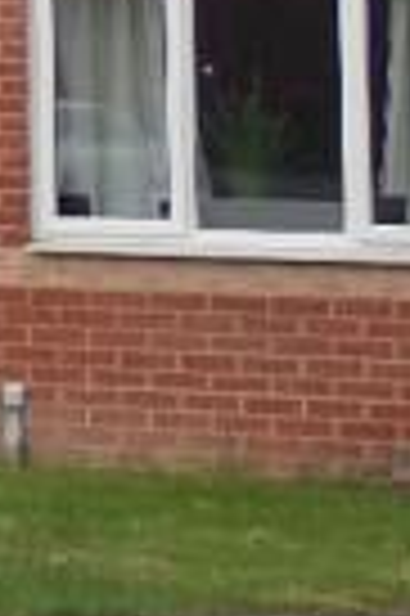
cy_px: -164
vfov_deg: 10.6
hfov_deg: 6.6
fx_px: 3254
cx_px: -818
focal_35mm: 190
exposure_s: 1/400
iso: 100
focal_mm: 7.86
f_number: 2.9
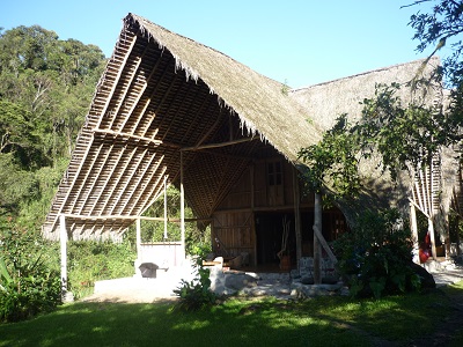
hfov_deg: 55.4
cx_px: 232
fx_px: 441
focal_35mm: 33
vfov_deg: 42.9
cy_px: 174
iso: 100
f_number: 2.8
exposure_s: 1/320
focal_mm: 5.5
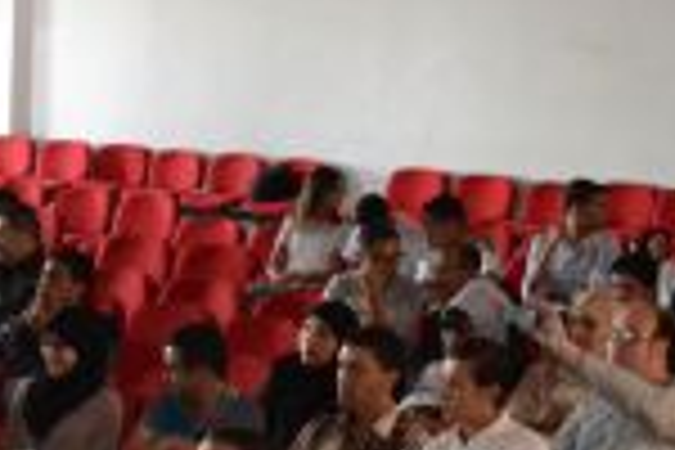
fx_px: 2400
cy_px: 405
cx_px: -396
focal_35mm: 128
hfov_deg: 14.7
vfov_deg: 10.7
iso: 2800
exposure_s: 1/60
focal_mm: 20
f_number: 3.8
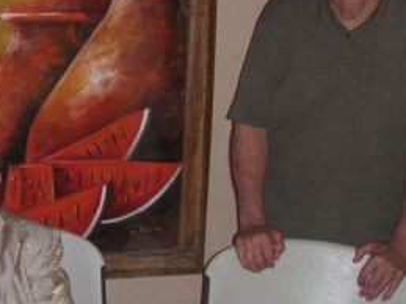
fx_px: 1102
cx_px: -24
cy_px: 230
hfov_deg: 20.1
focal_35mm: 94
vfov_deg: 15.6
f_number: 3.5
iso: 160
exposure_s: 1/30
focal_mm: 6.7
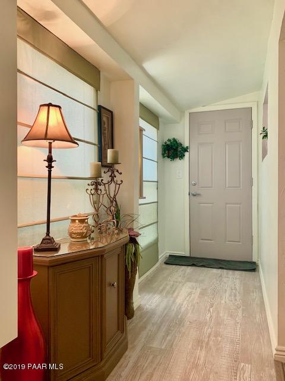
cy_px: 190
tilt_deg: -0.3
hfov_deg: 53.1
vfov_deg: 67.3
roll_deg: +0.0
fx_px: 285
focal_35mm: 26
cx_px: 142
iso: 100
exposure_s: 1/60
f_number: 1.8
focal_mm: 4.25
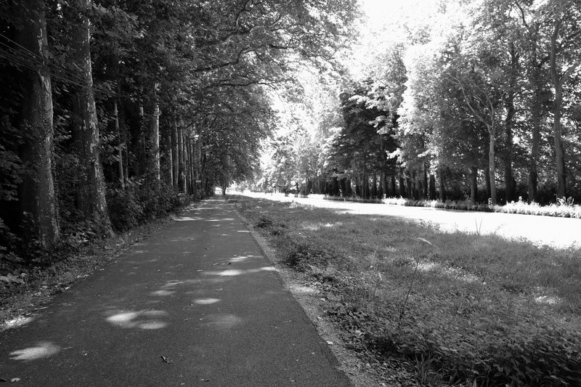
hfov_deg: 54.4
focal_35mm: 35
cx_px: 290
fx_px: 565
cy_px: 194
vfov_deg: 37.8
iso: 400
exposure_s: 1/40
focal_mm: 23
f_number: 8
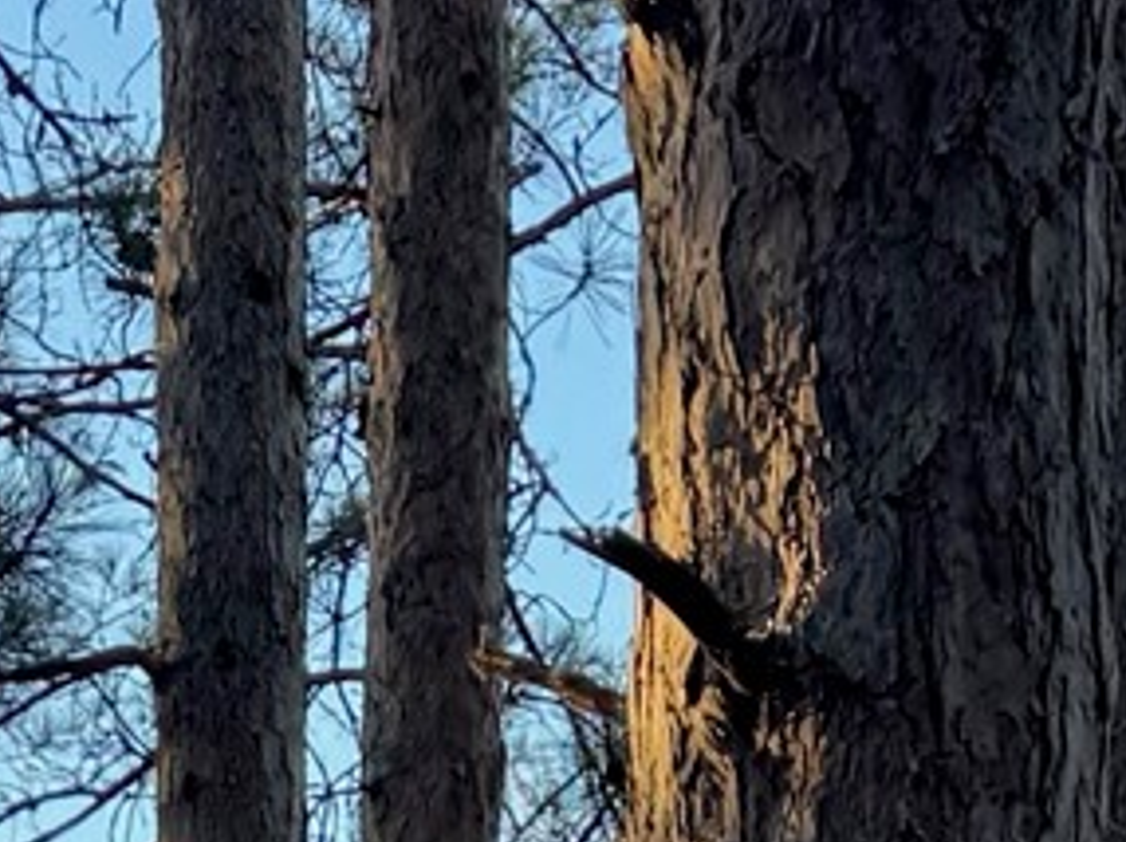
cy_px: 2573
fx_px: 5590
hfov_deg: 11.5
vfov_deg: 7.5
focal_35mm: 172
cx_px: 193
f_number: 1.78
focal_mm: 6.76
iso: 80
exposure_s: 1/171
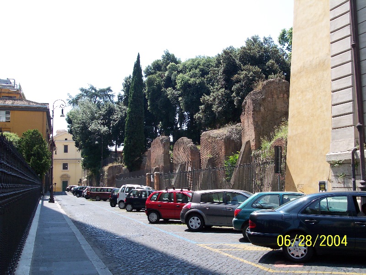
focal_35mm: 38
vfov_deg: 37.7
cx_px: 183
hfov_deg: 49.0
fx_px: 402
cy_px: 138
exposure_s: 1/350
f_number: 4.8
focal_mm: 8
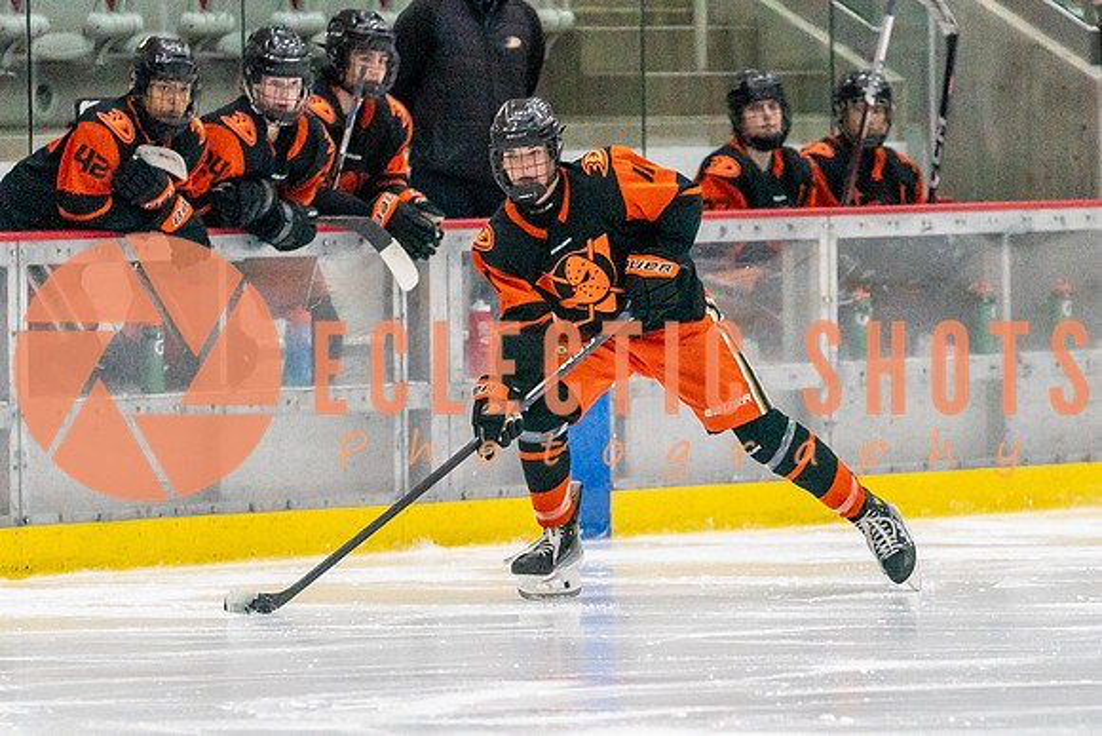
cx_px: 551
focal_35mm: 448
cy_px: 579
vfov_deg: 3.1
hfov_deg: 4.6
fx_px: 13731
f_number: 2.8
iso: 3200
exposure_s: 1/1250
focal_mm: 200
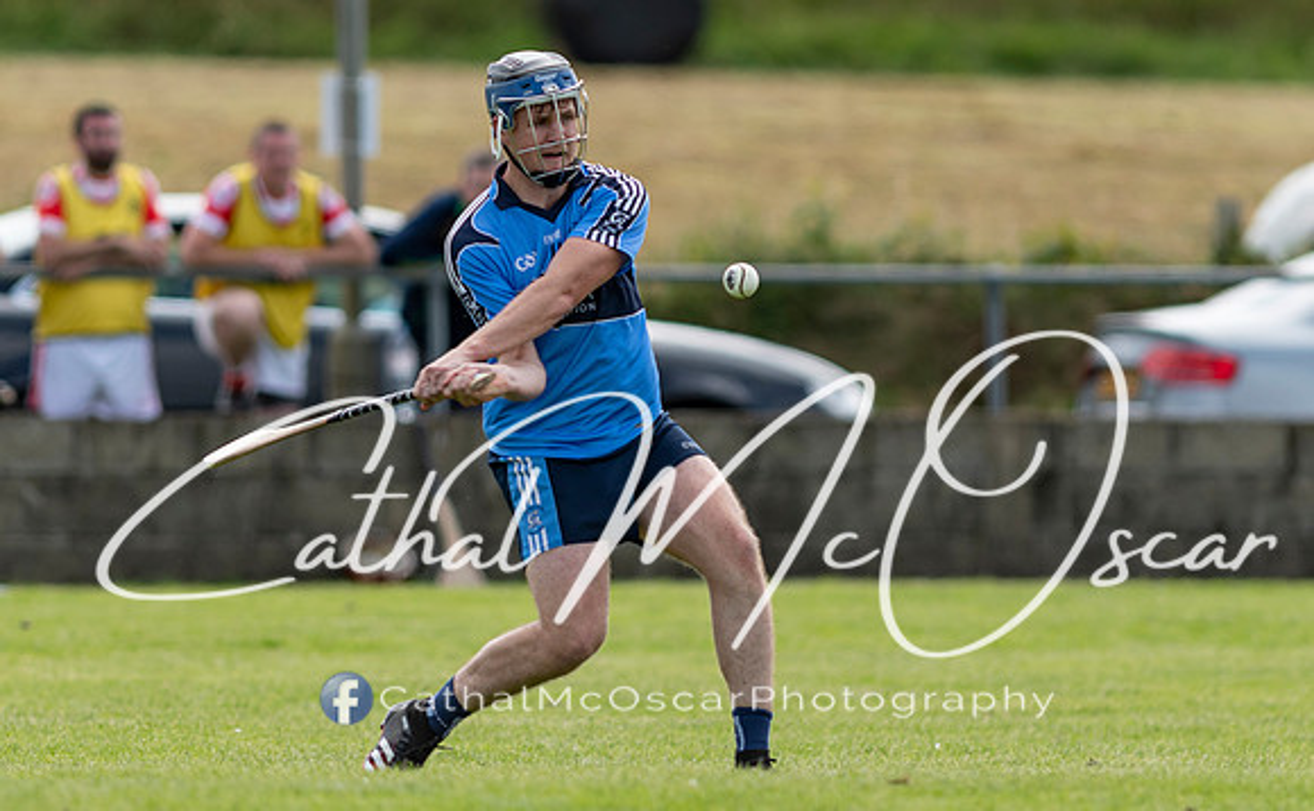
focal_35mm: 652
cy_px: 240
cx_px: 601
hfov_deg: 3.2
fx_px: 23253
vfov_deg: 2.0
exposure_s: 1/1600
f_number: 2.8
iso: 125
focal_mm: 300
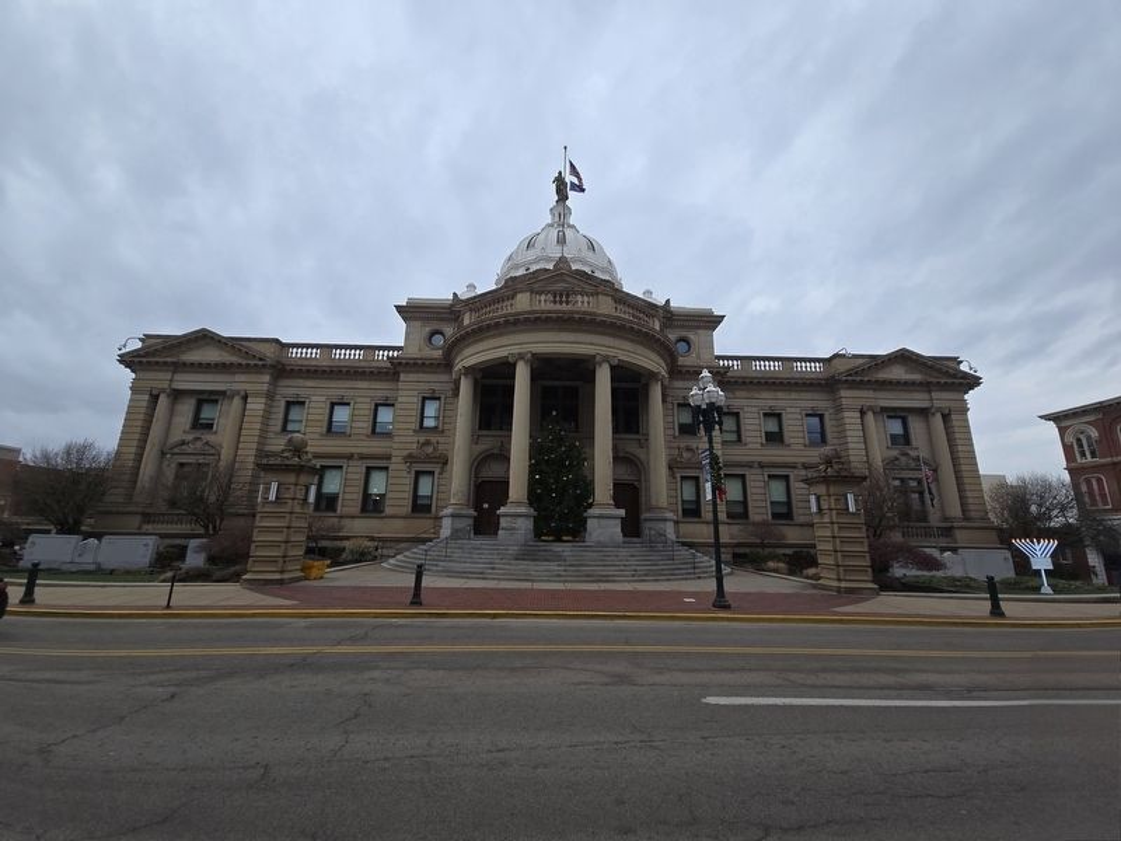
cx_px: 560
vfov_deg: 89.9
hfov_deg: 106.2
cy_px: 420
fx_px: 421
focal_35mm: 13
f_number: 2.2
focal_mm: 2.2
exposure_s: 1/476
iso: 50
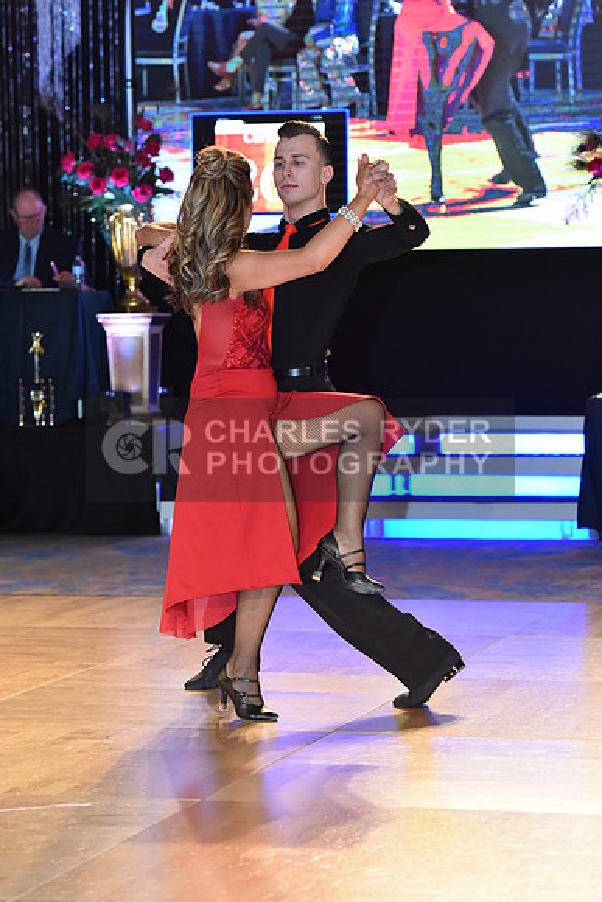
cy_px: 451
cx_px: 301
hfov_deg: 11.8
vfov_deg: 17.6
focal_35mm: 116
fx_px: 2908
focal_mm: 116
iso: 2000
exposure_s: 1/250
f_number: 5
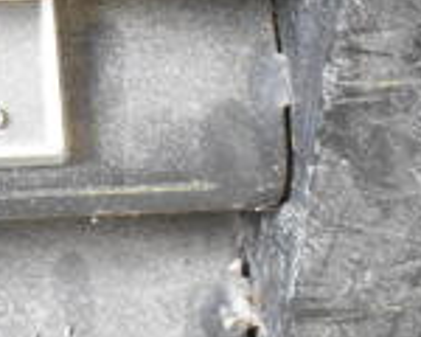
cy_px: 88
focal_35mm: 183
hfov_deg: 9.9
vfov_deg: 8.4
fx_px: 2280
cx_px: -393
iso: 3600
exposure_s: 1/50
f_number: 4.5
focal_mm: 32
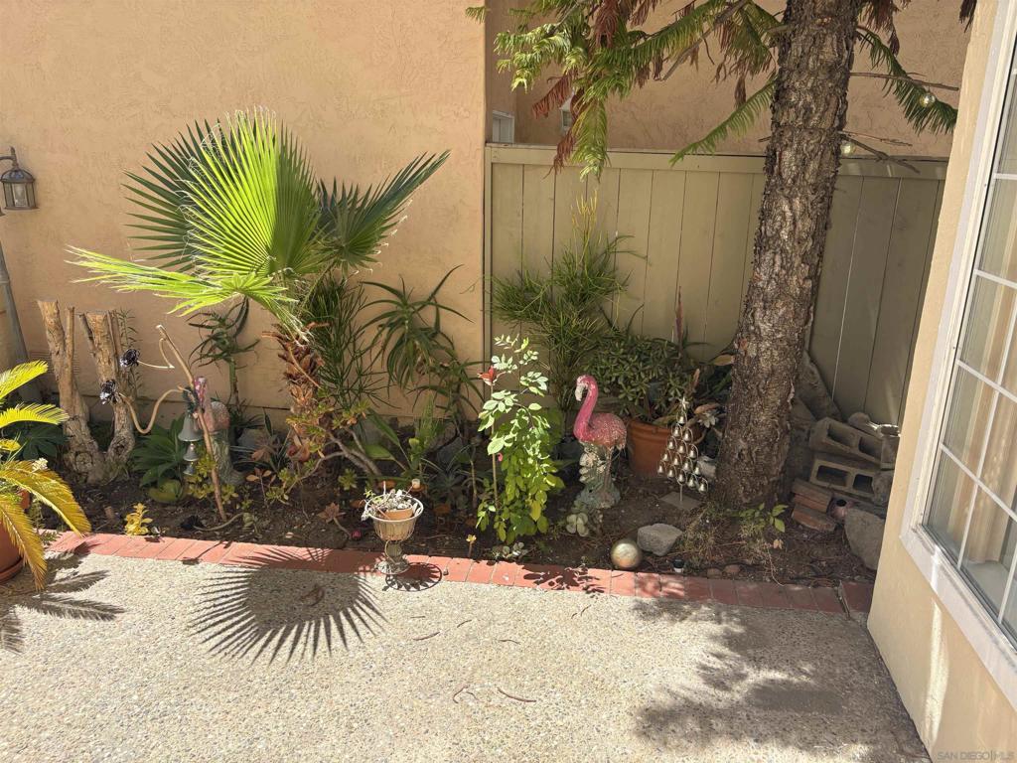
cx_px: 508
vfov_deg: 53.1
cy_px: 382
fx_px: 764
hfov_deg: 67.3
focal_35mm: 26
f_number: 1.6
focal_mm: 5.96
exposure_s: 1/1337
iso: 50
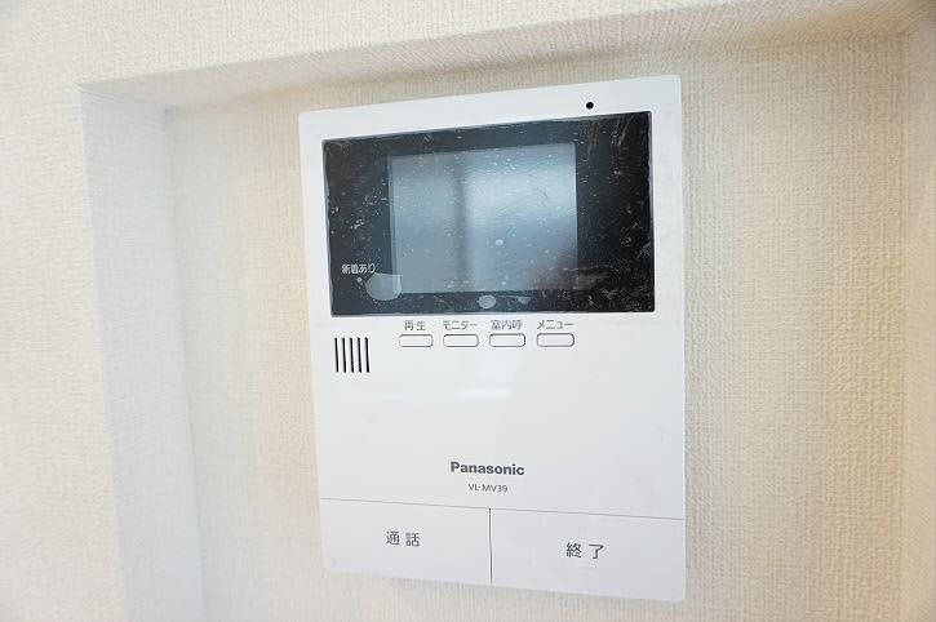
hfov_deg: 73.8
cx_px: 468
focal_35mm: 24
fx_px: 623
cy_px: 311
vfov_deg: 53.0
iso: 800
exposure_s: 1/60
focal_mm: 16
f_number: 4
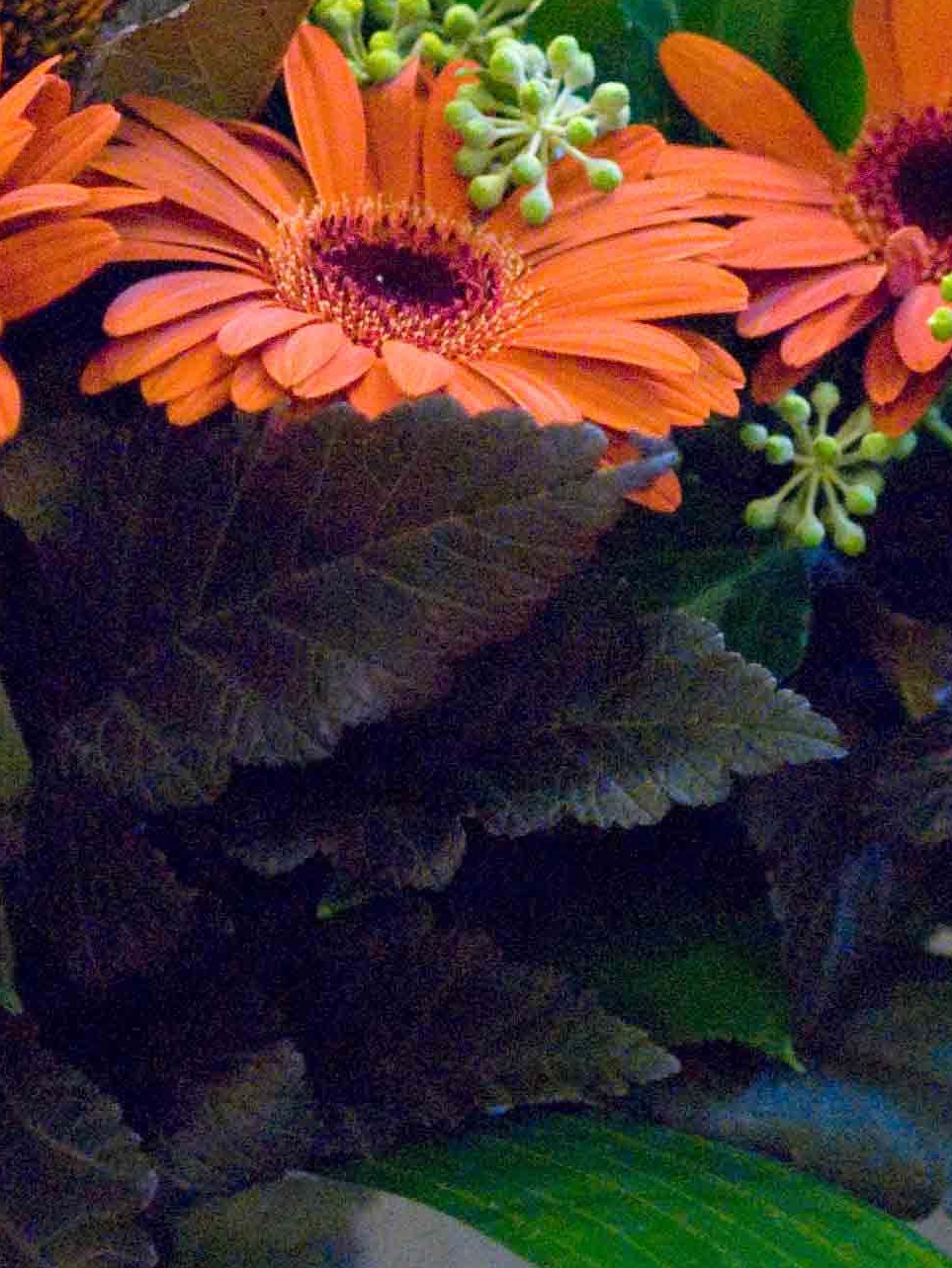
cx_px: 591
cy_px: 265
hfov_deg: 3.3
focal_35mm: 457
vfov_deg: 4.3
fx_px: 16766
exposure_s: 1/60
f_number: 2.8
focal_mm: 105
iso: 1600
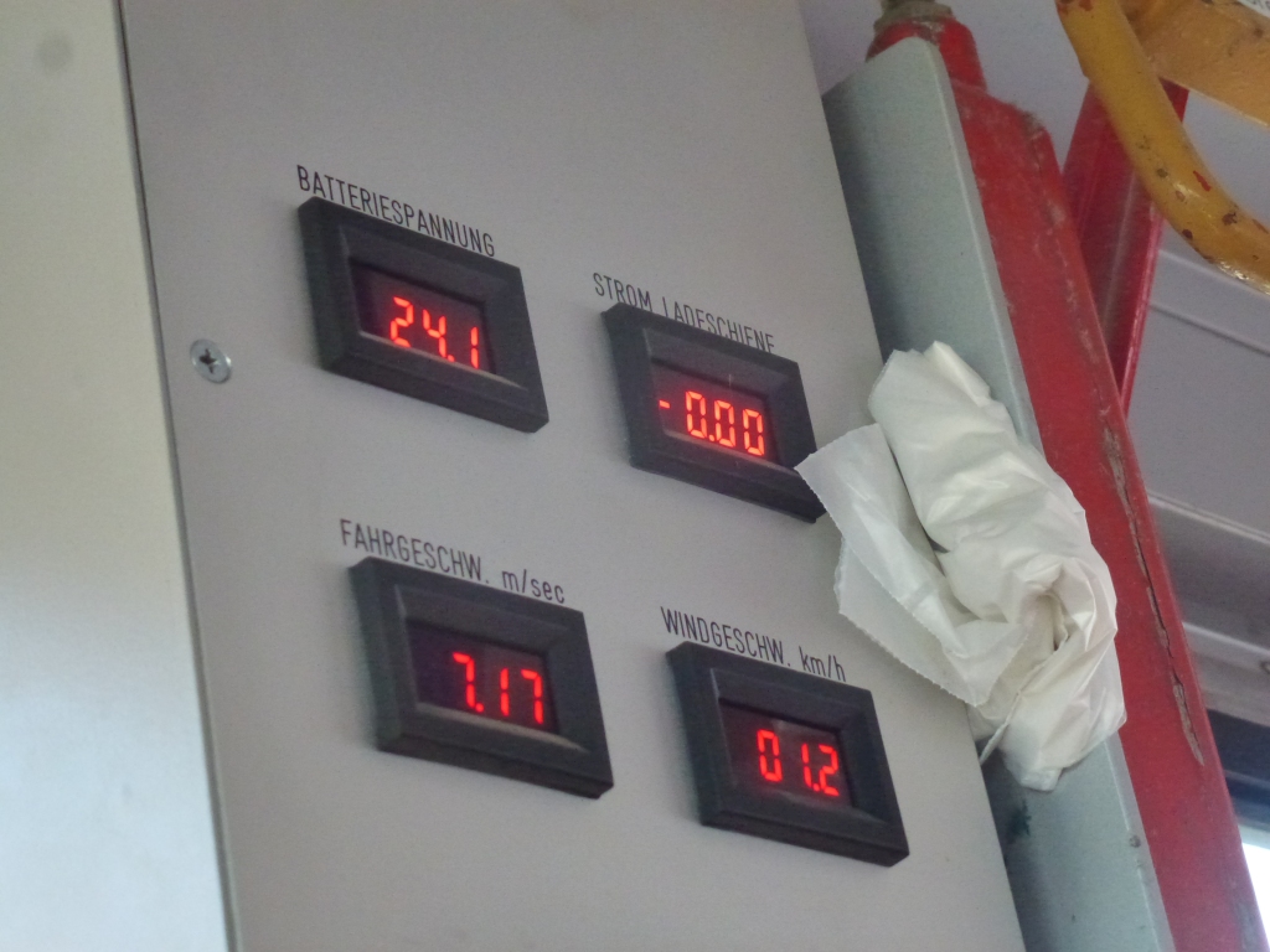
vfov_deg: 14.2
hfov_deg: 18.9
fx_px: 3816
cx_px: 635
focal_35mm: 104
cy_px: 476
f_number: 5
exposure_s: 1/60
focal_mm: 18.7
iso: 800
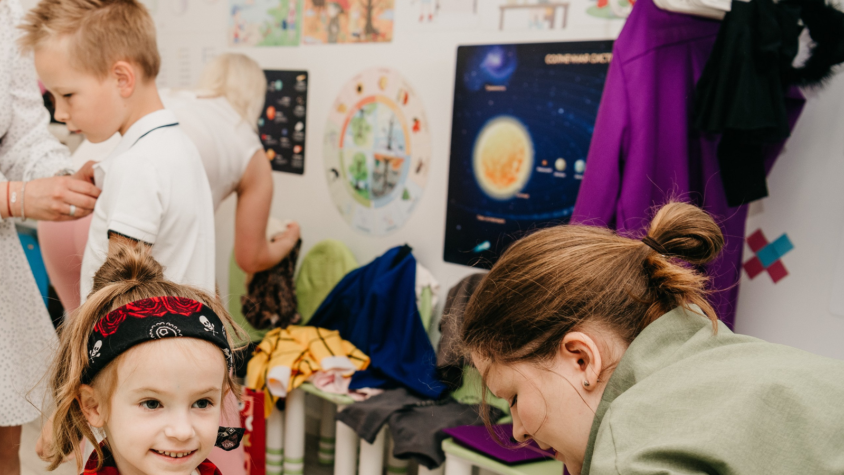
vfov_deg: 22.6
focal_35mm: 52
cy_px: 414
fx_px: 1164
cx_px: 202
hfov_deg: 38.7
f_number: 4
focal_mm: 31
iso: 200
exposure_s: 1/160
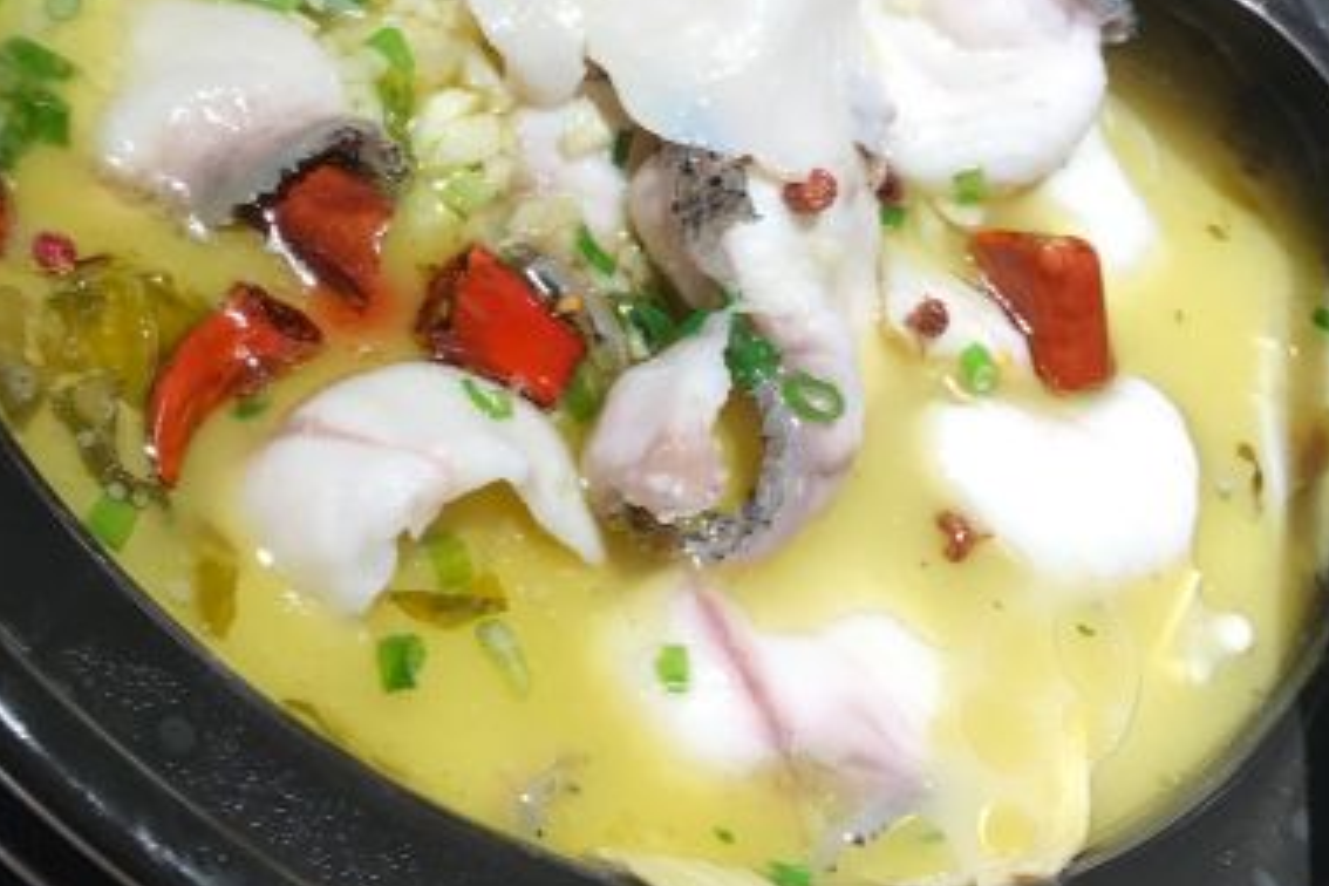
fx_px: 1993
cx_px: 494
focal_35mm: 54
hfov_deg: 36.6
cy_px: 77
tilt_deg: -50.5
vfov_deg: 24.3
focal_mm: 3.99
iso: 25
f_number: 1.8
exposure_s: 1/50
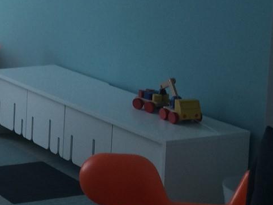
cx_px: -172
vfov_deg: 15.1
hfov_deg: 17.6
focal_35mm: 96
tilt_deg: -7.7
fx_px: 758
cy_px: -10
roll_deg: -0.6
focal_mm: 4.15
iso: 64
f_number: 2.2
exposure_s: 1/30
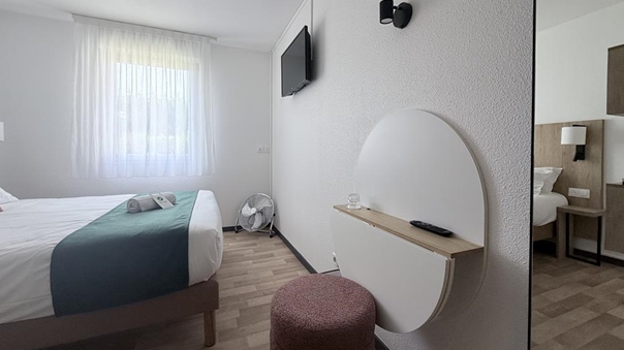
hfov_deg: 99.4
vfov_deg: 66.8
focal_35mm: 16
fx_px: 265
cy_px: 157
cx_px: 315
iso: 100
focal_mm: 2.22
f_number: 2.2
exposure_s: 1/99
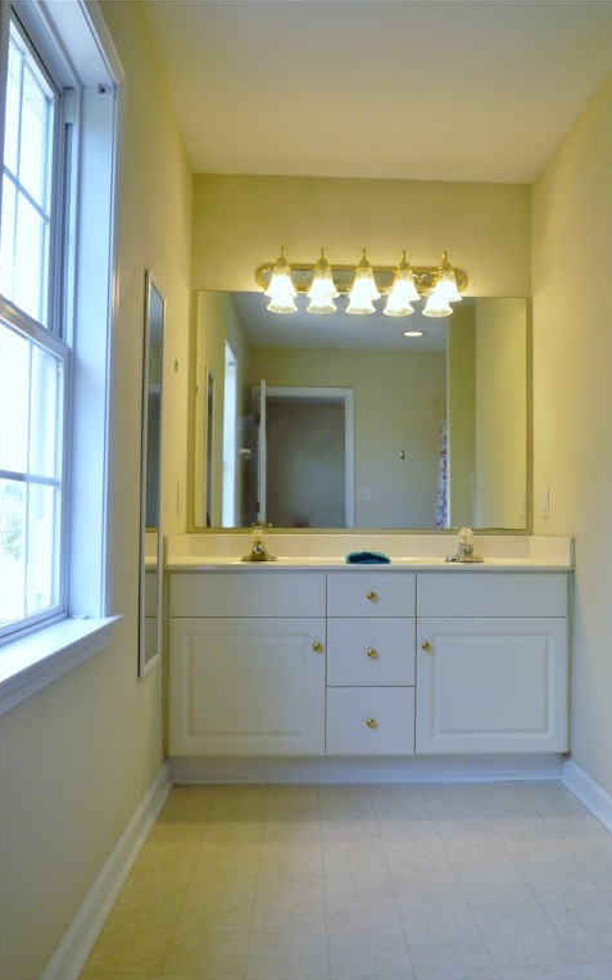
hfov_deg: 39.3
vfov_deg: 59.6
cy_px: 492
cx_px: 350
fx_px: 854
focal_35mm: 32
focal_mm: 5.3
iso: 80
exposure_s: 1/50
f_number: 3.4
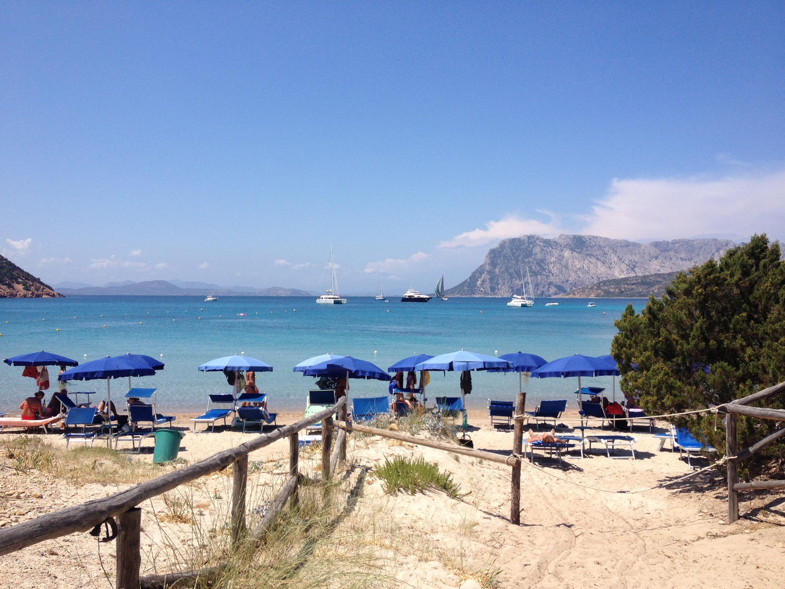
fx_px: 794
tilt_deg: -2.1
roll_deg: +0.9
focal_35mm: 35
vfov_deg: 40.7
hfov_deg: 52.6
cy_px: 294
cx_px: 392
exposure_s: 1/2304
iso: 50
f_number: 2.4
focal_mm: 4.28
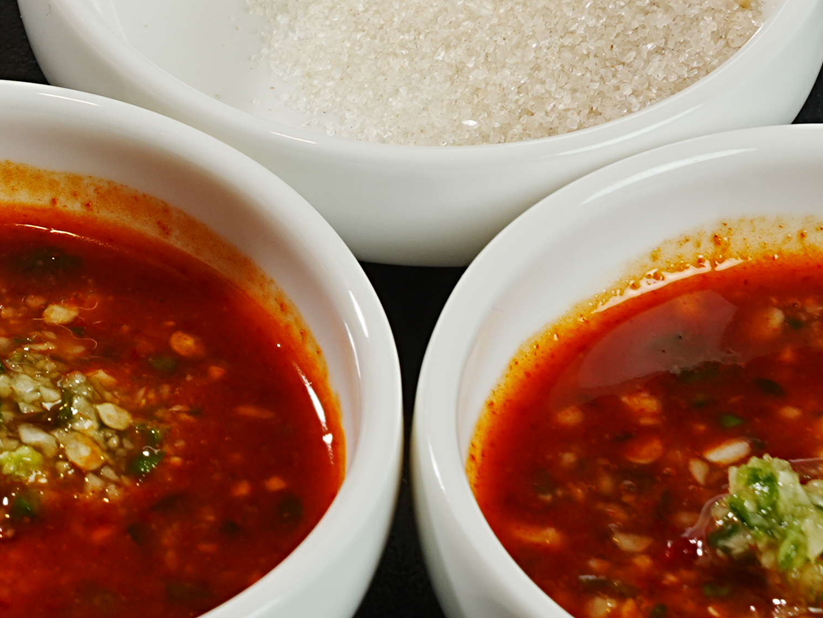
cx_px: -365
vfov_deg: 4.7
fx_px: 7467
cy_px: -620
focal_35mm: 314
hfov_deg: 6.2
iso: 125
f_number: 11
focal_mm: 70
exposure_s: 1/125
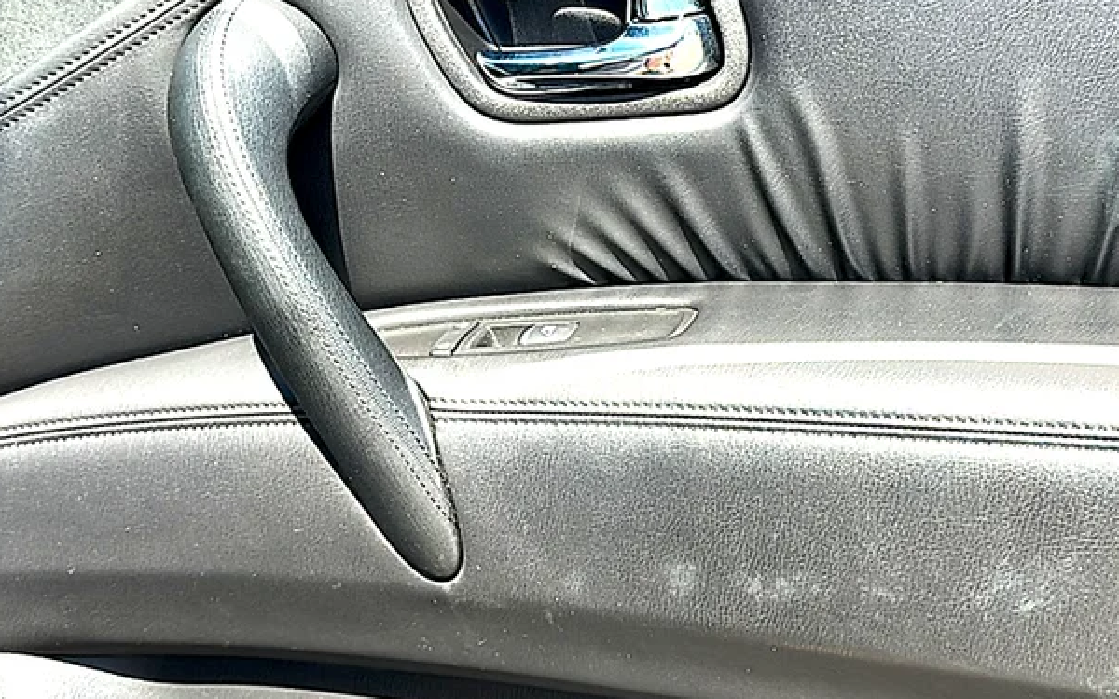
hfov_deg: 42.5
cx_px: 643
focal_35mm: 47
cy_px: 329
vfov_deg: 27.4
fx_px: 1433
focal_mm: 6.86
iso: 80
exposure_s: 1/740
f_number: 1.78
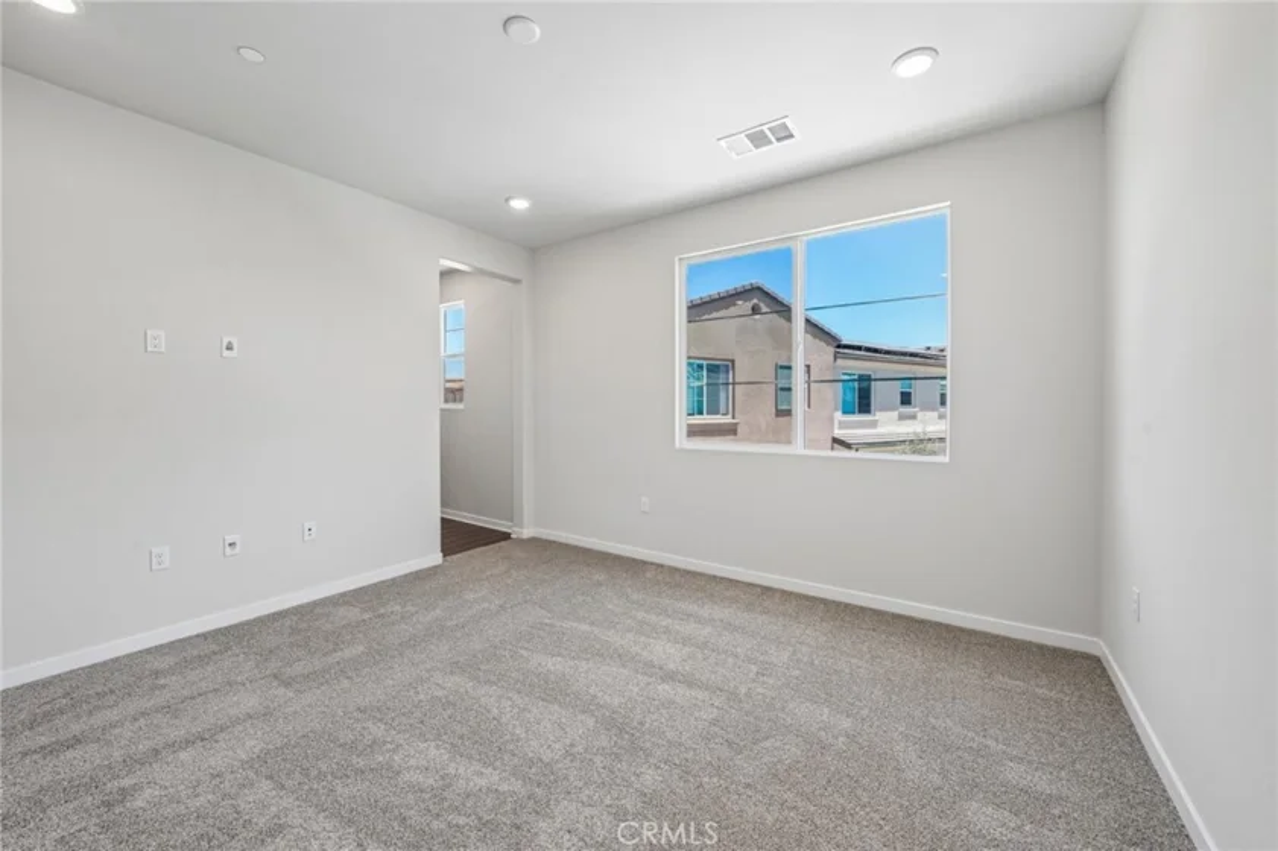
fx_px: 461
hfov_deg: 108.3
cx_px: 639
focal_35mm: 13
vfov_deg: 85.4
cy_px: 426
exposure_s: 1/30
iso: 250
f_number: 9
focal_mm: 13
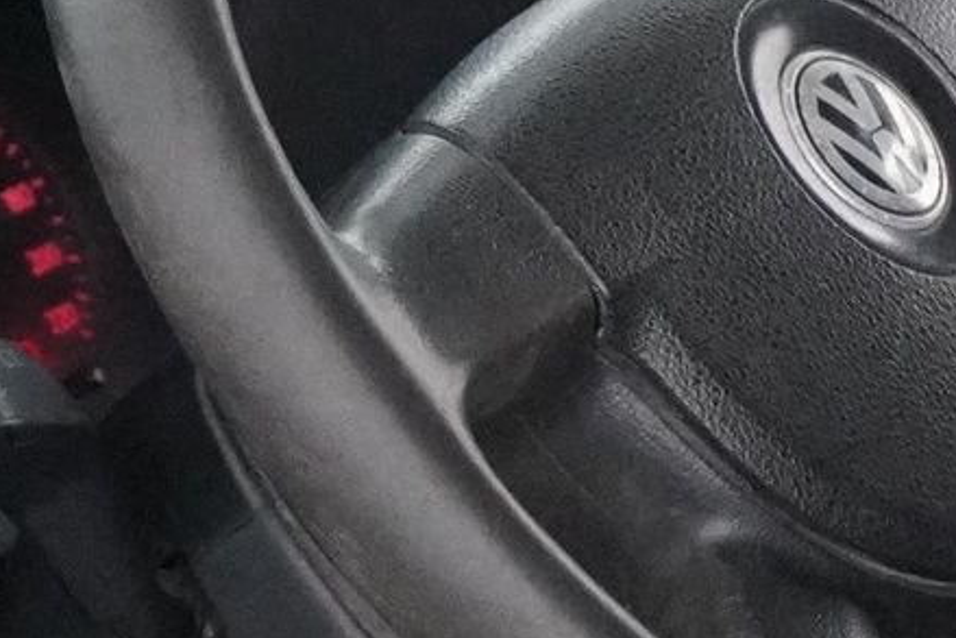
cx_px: 1215
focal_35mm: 239
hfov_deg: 8.5
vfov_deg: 5.7
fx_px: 6349
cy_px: 929
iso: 6400
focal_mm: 28
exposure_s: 1/80
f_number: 3.5
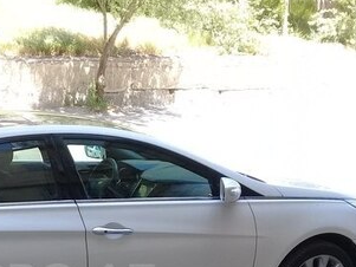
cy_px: 282
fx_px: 700
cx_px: 34
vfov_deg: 20.7
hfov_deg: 27.5
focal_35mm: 68
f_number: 2.2
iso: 50
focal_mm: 3.3
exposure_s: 1/154
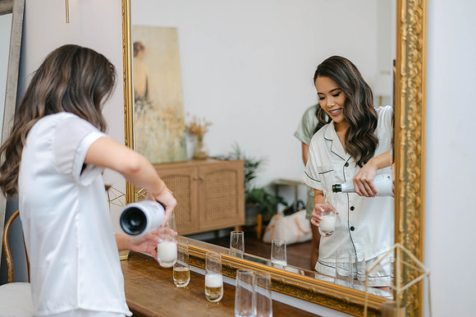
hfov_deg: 39.6
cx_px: 238
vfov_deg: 27.0
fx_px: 661
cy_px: 158
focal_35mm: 50
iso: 100
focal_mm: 50
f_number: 2
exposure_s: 1/60
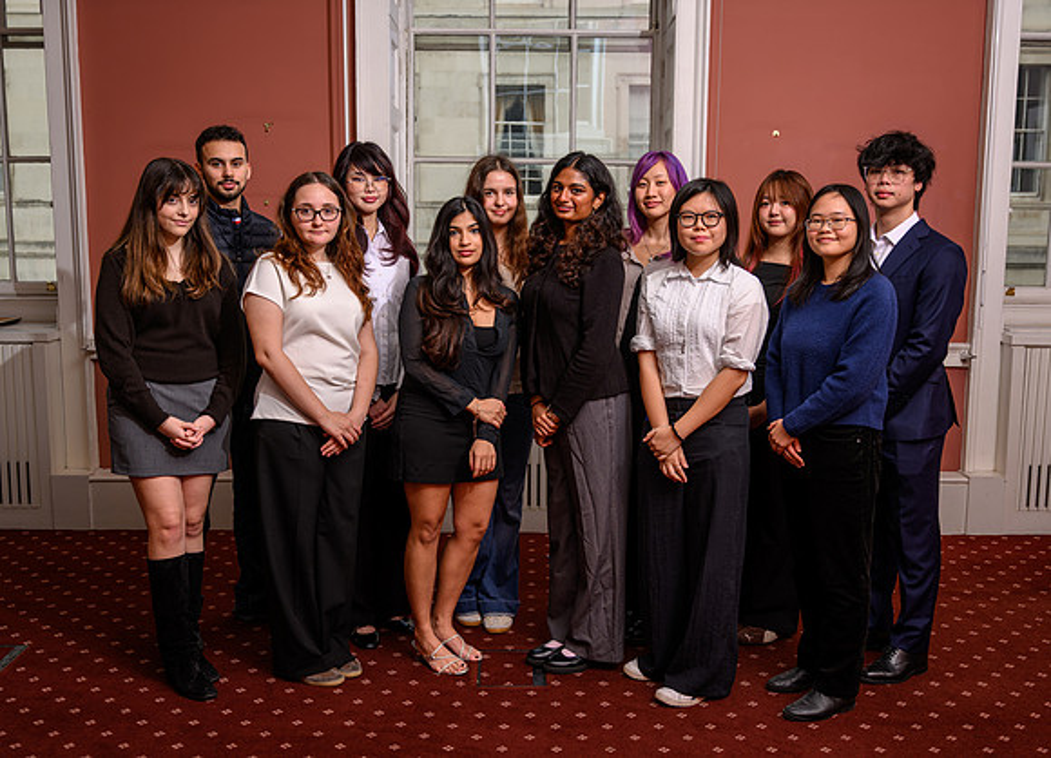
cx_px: 541
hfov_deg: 50.2
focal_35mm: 38
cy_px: 379
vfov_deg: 37.3
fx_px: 1123
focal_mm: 34.5
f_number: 4
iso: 50
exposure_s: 1/200
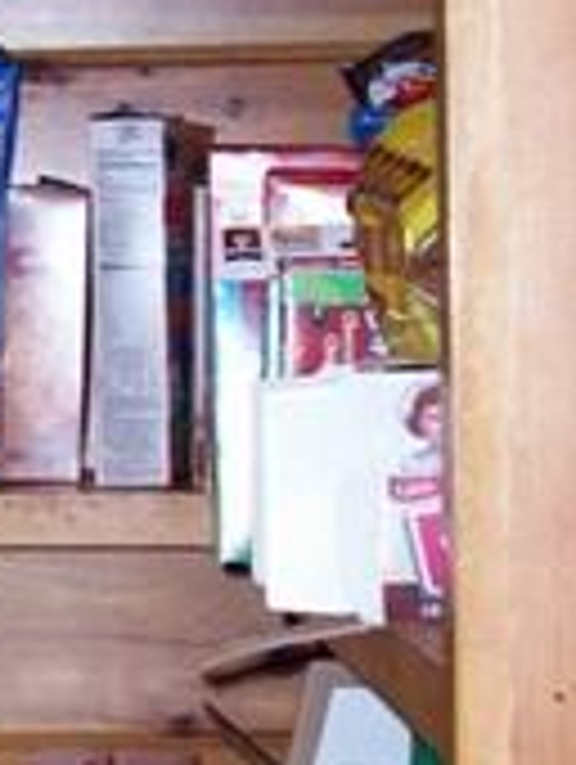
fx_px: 3696
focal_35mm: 167
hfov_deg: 8.6
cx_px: -428
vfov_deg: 11.8
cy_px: 351
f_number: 2.8
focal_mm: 6.2
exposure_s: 1/45
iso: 160
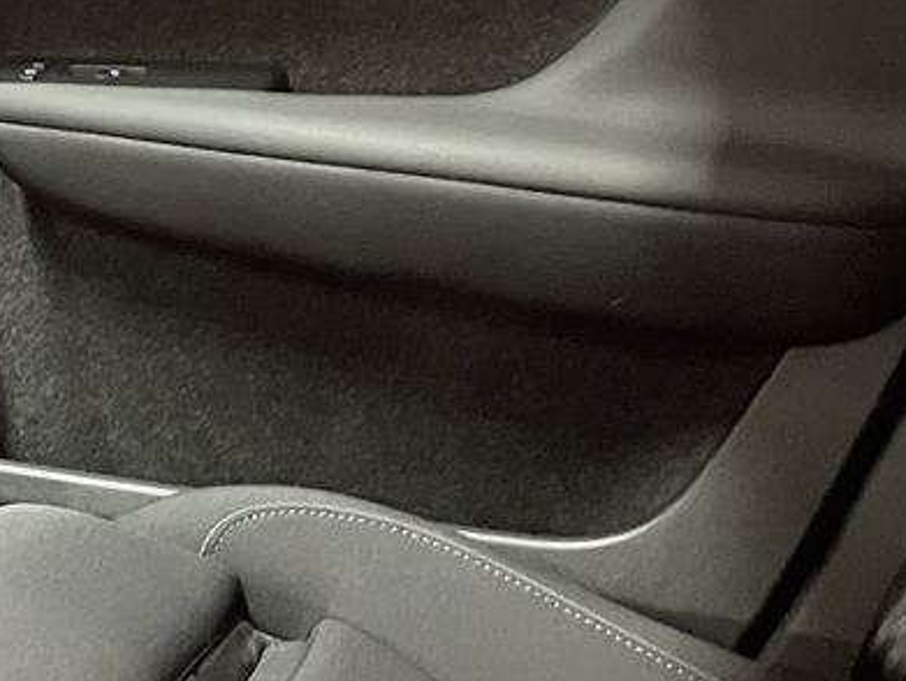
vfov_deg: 14.0
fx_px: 2698
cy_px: 822
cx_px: -417
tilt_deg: -29.3
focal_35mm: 103
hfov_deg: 17.3
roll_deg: -1.4
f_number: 1.8
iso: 500
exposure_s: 1/25
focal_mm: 3.99
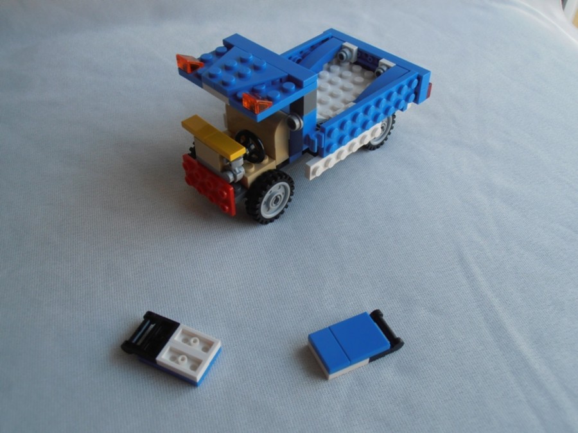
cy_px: 216
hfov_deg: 50.1
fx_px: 618
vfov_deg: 38.7
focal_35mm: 37
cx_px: 289
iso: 80
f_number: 3.9
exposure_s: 1/80
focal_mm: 6.61
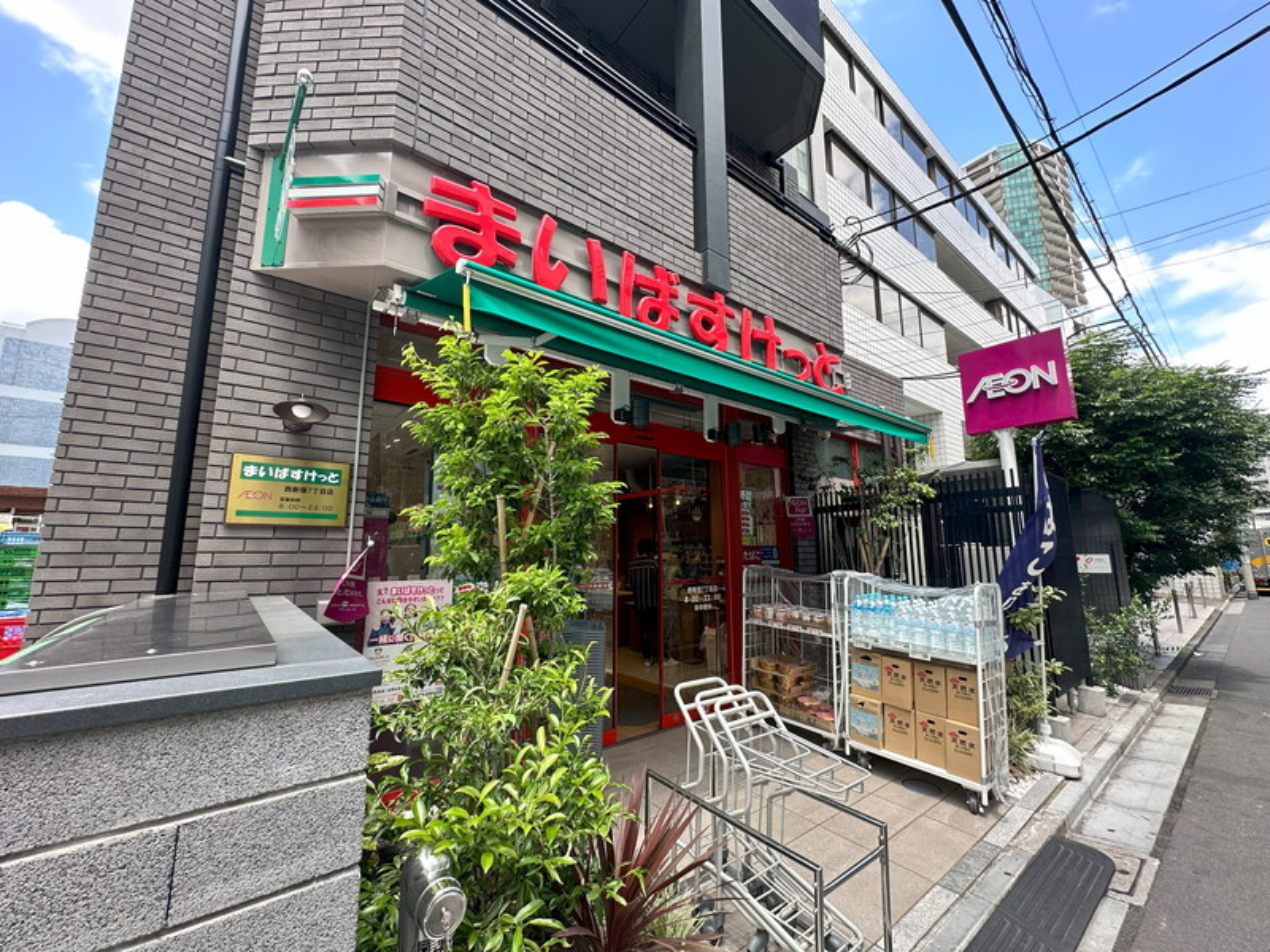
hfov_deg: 102.1
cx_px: 635
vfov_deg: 85.7
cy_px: 476
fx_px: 514
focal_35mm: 14
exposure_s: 1/186
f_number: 2.2
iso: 40
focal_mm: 2.22
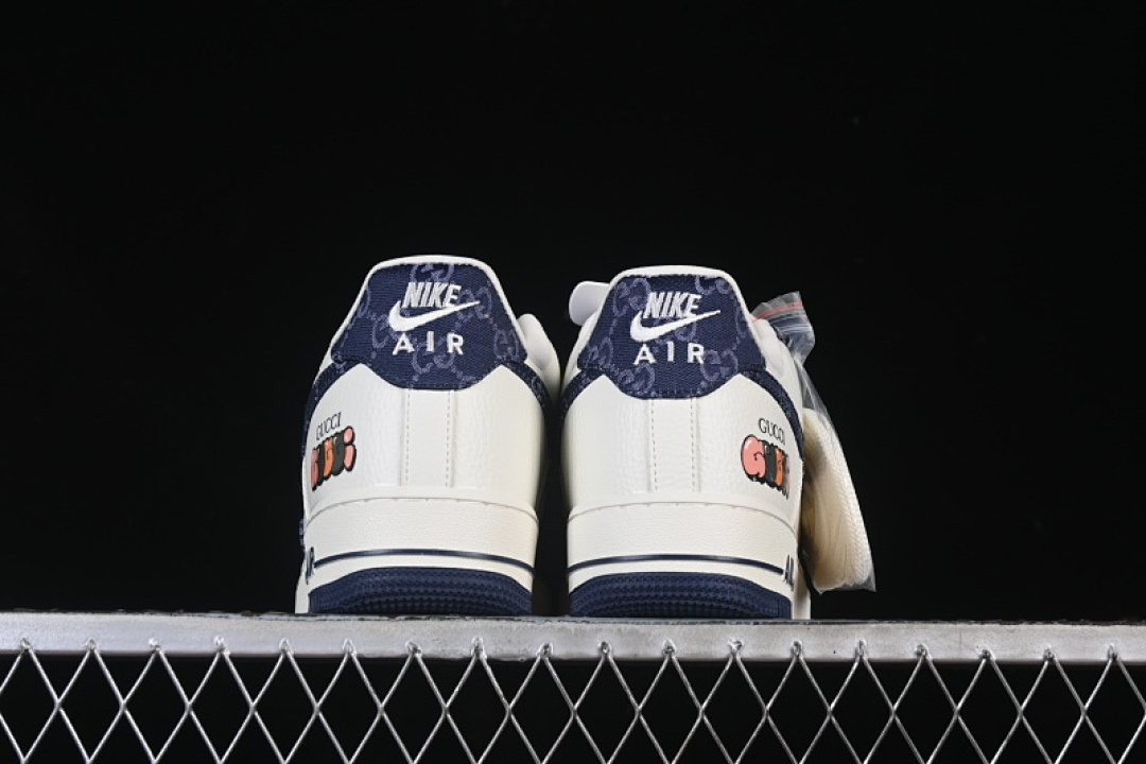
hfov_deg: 27.0
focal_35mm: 75
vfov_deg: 18.2
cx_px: 573
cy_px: 382
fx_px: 2387
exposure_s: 1/80
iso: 160
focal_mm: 50
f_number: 8
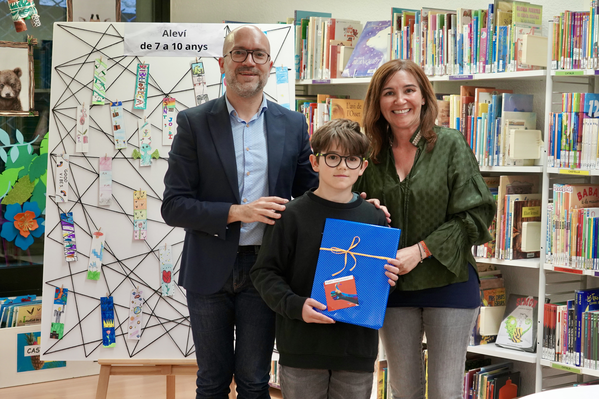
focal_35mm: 69
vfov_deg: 19.7
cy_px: 200
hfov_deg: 29.2
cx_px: 300
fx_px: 1148
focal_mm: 69
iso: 3200
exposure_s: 1/160
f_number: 5
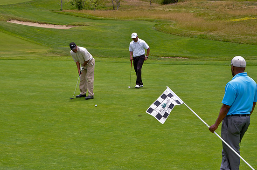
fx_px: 563
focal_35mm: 79
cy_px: 85
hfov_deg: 25.7
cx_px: 130
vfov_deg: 17.2
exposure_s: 1/200
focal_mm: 50
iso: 200
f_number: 13
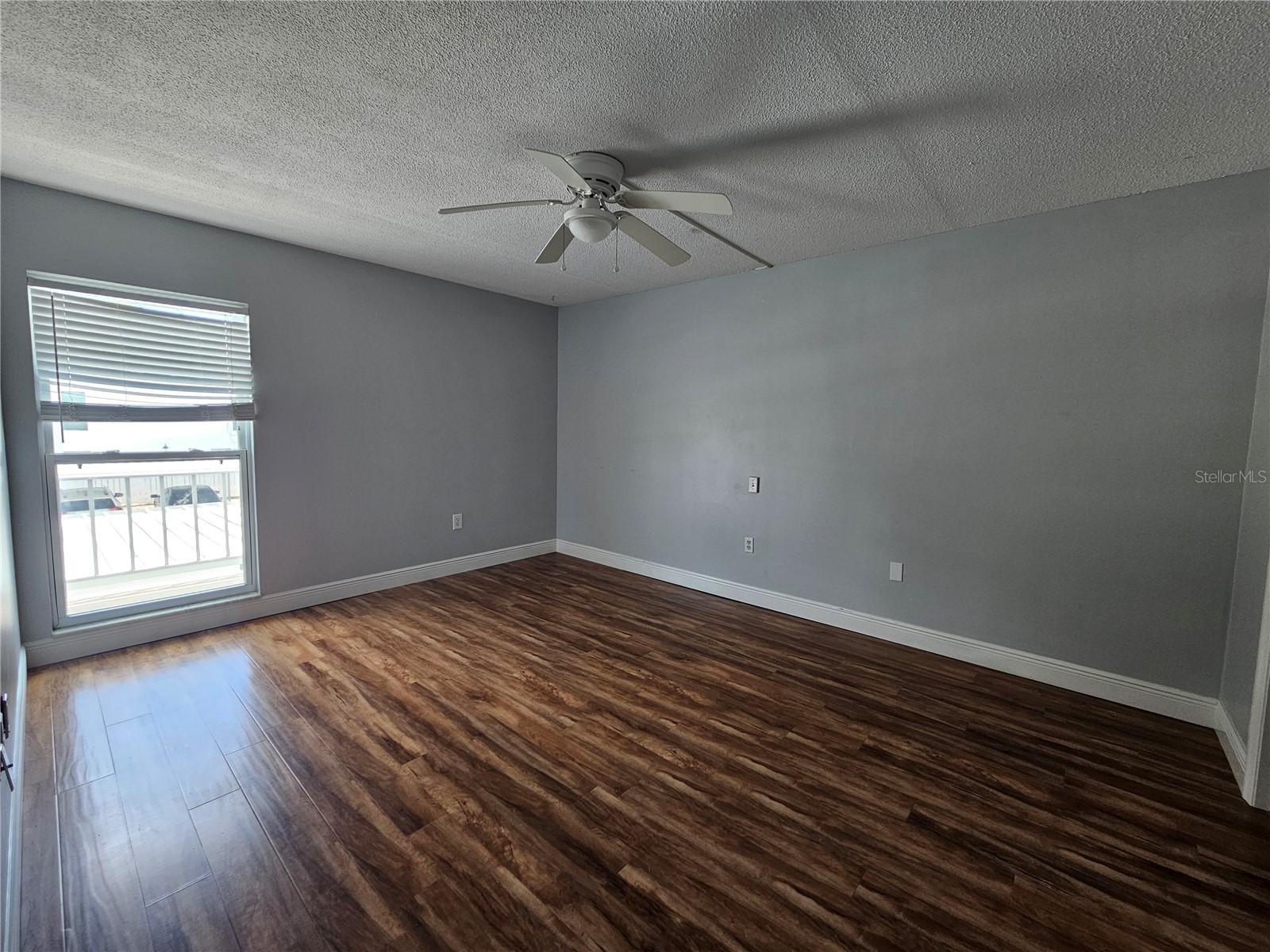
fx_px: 477
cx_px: 635
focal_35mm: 13
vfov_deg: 89.9
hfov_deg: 106.2
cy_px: 476
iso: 80
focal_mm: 2.2
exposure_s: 1/60
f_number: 2.2
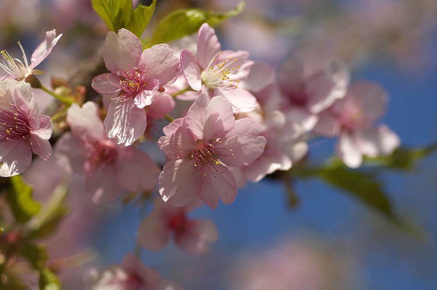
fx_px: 1091
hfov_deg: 22.6
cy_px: 145
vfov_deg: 15.1
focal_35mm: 90
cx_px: 218
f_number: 4
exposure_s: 1/2000
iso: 125
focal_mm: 60
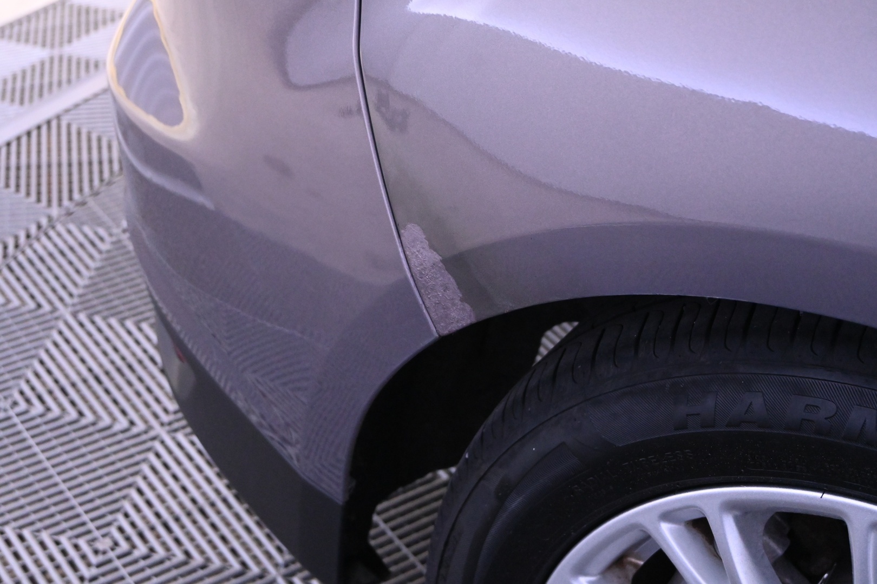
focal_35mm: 63
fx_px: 1535
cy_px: 292
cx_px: 438
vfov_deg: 21.6
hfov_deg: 31.9
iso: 4500
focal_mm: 42
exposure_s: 1/60
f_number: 5.6
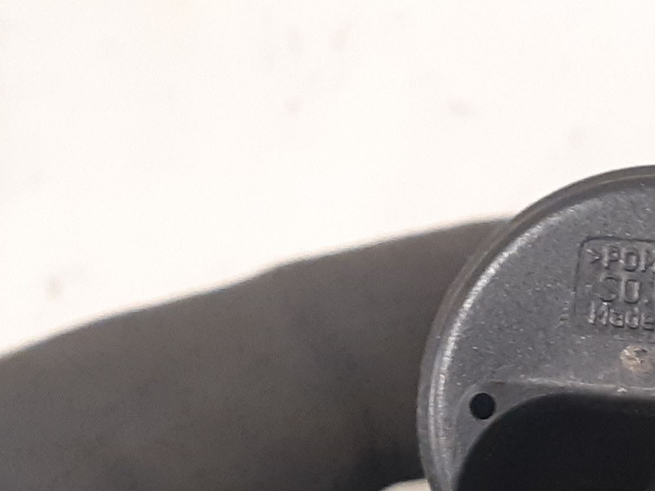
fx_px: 908
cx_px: 529
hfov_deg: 38.1
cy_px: 447
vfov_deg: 29.0
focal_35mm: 48
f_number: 1.7
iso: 250
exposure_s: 1/33
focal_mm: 3.93
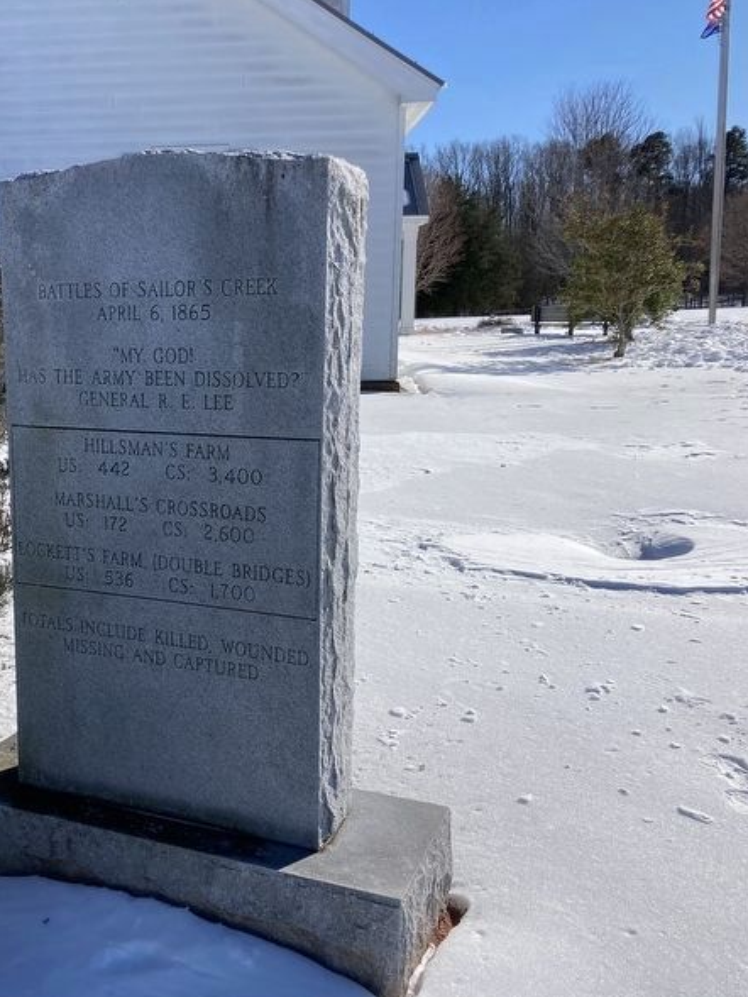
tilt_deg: -9.0
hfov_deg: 36.5
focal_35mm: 38
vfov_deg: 49.0
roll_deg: +0.4
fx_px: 1094
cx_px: 157
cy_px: 501
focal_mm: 3.99
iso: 25
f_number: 1.8
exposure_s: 1/3745
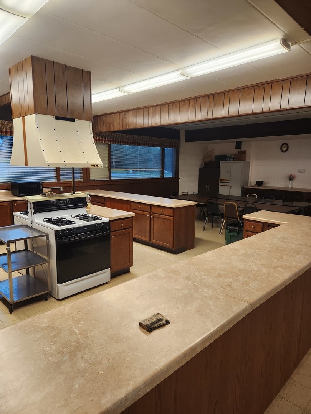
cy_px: 207
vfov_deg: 73.9
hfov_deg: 58.9
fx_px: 276
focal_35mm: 23
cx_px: 156
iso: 125
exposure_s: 1/120
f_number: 1.8
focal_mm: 5.4
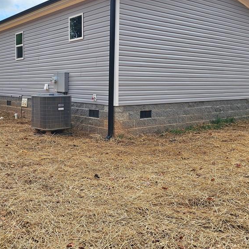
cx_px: 83
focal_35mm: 37
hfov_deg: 44.3
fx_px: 301
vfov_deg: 44.7
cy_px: 103
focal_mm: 6.3
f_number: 1.7
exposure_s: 1/1111
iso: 10
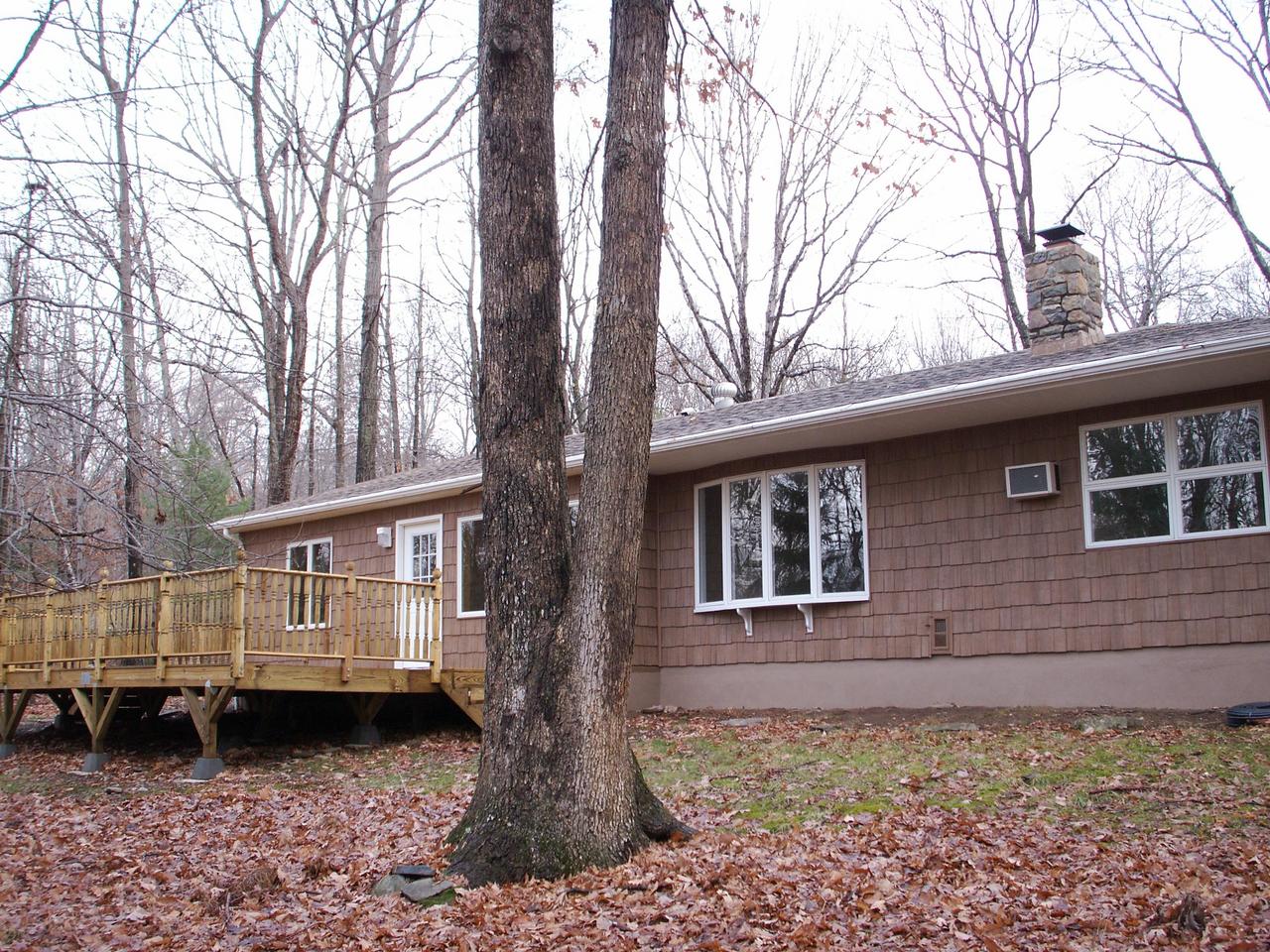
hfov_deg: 50.1
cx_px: 635
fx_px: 1357
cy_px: 476
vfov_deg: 38.7
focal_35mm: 37
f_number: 3.5
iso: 50
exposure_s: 1/60
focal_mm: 7.7
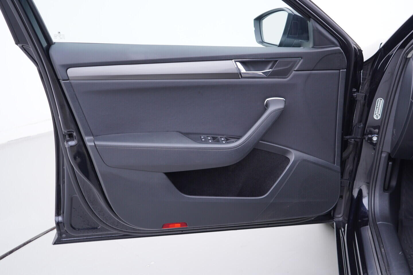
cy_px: 138
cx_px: 206
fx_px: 413
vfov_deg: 36.9
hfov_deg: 53.1
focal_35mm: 36
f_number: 2.8
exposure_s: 1/40
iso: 125
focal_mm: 24
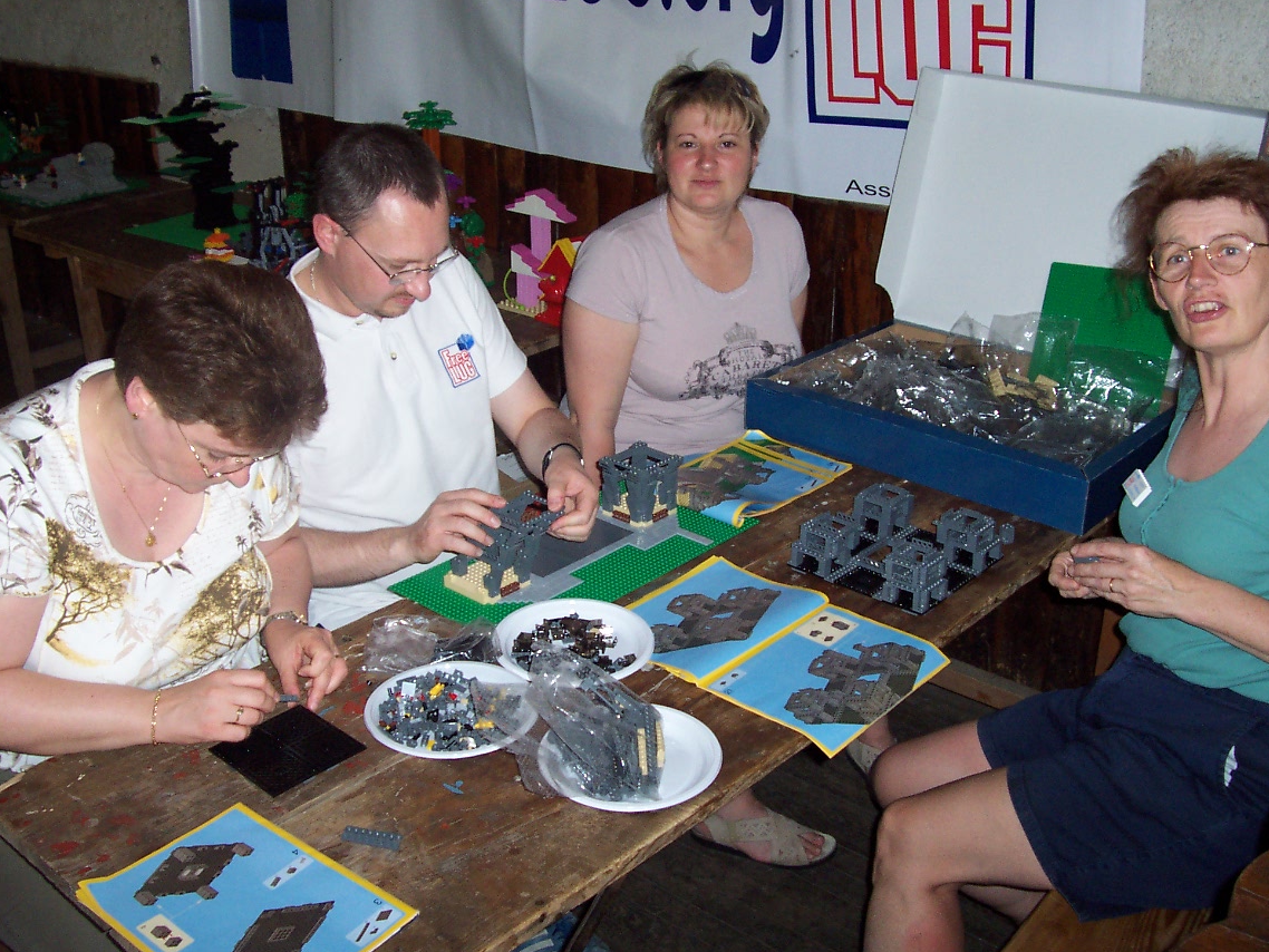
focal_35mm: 39
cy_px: 475
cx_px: 658
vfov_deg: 36.8
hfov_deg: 47.8
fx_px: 1430
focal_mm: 5.6
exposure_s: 1/60
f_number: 2.8
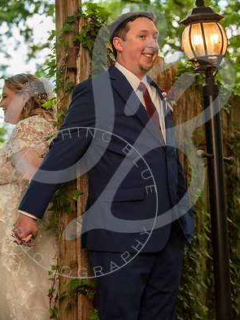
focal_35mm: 77
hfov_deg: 19.1
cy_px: 141
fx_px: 711
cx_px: 119
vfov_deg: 25.3
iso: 640
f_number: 2.8
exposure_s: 1/500
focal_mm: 70
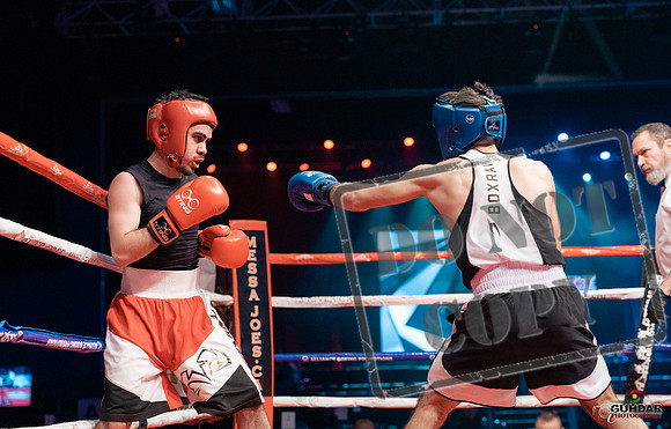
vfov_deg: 21.6
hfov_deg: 33.1
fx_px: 1125
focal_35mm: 61
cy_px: 254
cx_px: 394
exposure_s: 1/1000
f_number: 2.8
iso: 4000
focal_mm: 50
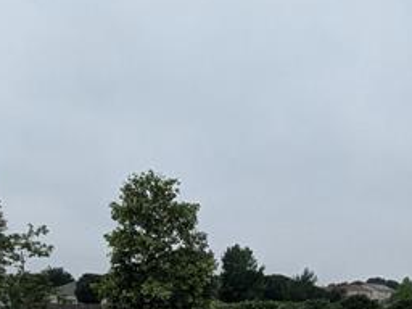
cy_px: 454
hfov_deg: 33.1
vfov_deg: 22.0
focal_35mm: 56
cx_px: 343
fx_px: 667
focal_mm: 1.83
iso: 99
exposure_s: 1/120
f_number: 2.2
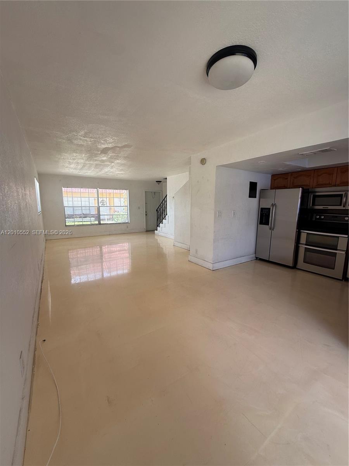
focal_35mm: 14
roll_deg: -1.0
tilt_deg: -7.9
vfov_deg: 102.1
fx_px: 188
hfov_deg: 85.7
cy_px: 233
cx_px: 174
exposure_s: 1/137
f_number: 2.2
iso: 50
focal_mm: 2.22
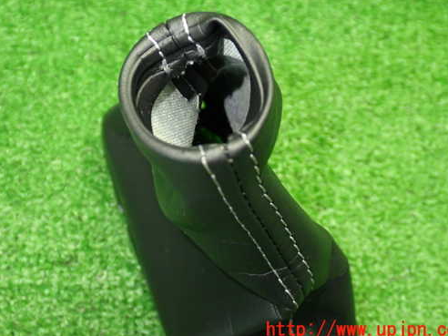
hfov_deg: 38.1
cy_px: 137
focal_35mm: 50
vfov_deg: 29.0
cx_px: 199
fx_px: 647
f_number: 2.8
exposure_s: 1/40
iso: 500
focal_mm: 7.31
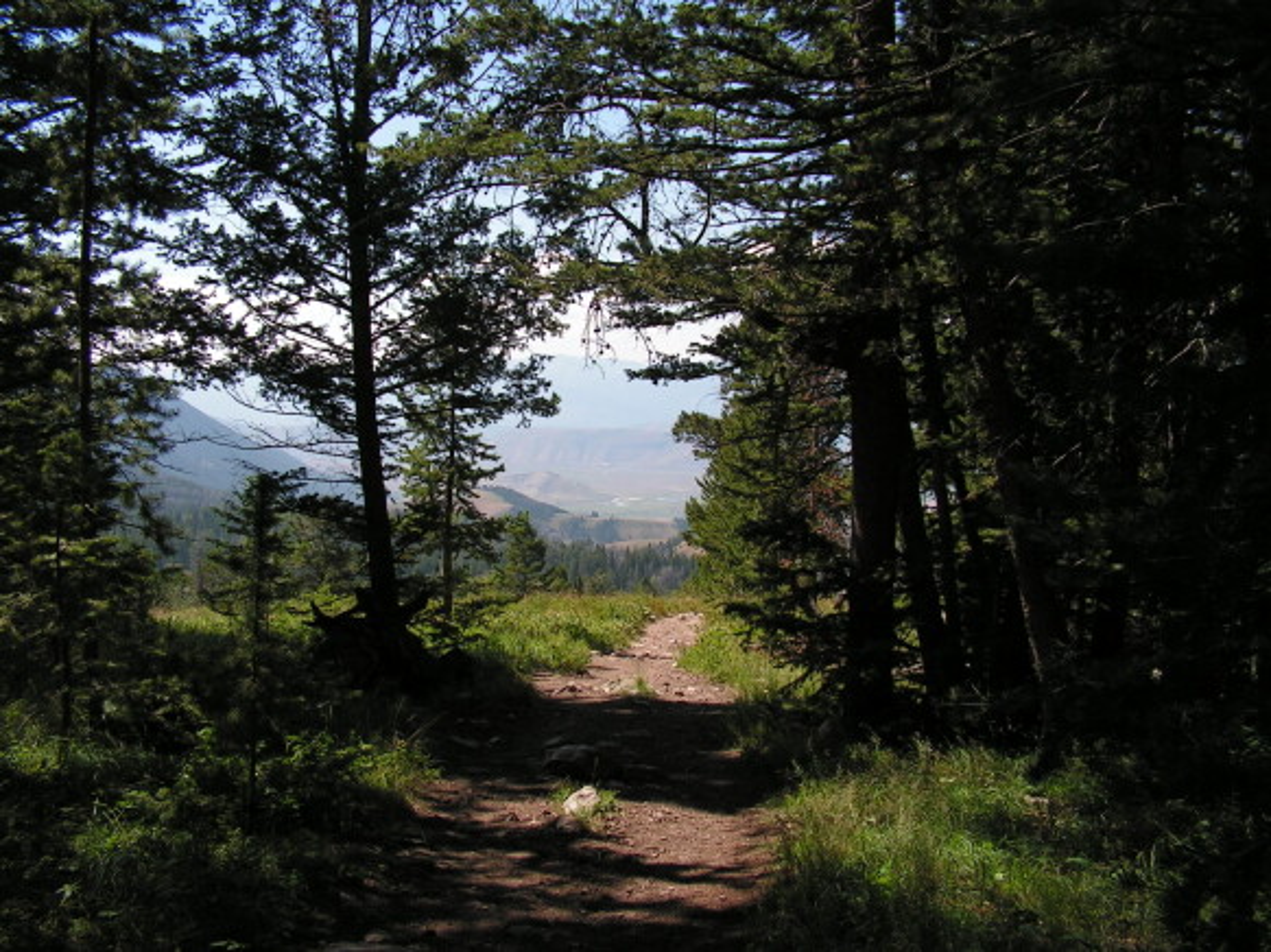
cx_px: 636
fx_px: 1321
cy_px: 476
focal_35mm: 36
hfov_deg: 51.4
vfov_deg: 39.6
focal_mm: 6
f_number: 3.2
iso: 64
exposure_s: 1/800
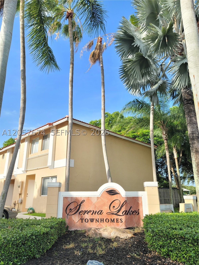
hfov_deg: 54.9
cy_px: 132
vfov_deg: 69.4
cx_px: 100
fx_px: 192
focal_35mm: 25
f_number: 1.8
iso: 20
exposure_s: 1/305
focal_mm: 7
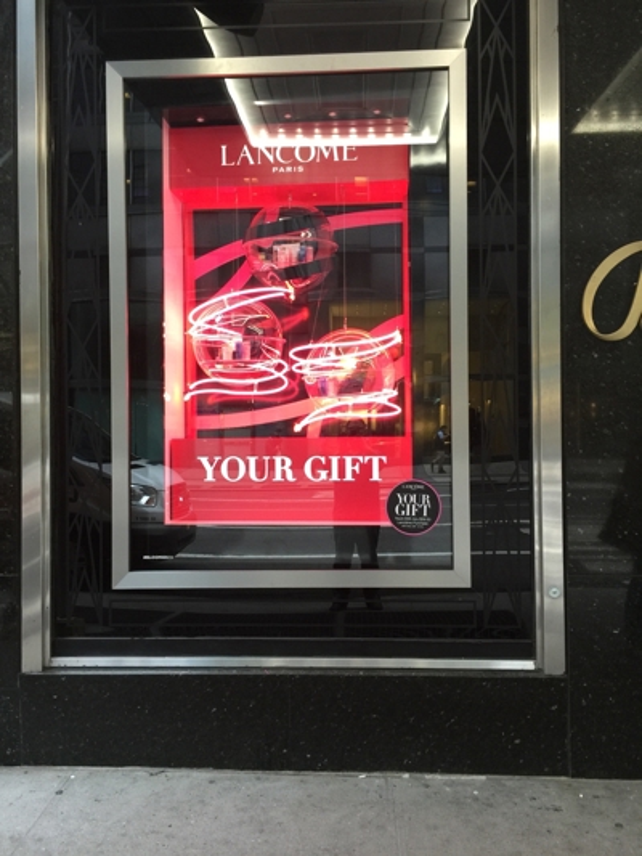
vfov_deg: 61.6
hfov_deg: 48.2
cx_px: 321
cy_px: 428
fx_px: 717
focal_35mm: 29
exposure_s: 1/15
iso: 64
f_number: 2.2
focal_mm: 4.15
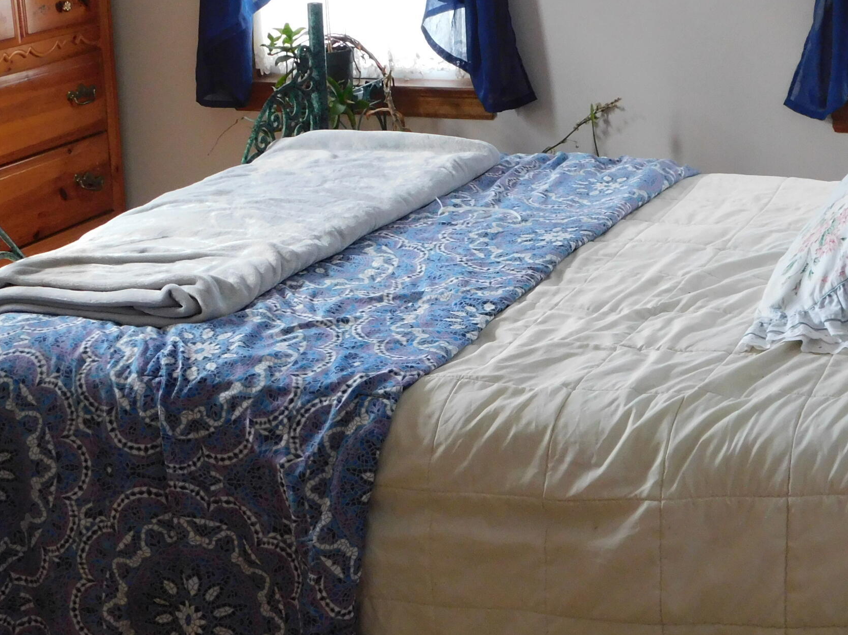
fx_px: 1592
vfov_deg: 22.6
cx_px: 495
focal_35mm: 65
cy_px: 356
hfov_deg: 29.8
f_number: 3.5
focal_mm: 6.3
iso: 400
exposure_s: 1/30
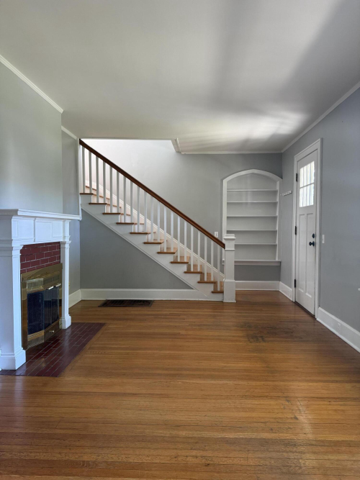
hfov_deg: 56.8
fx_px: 333
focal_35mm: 24
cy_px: 240
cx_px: 180
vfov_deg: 71.6
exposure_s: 1/83
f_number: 1.78
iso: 200
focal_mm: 6.76
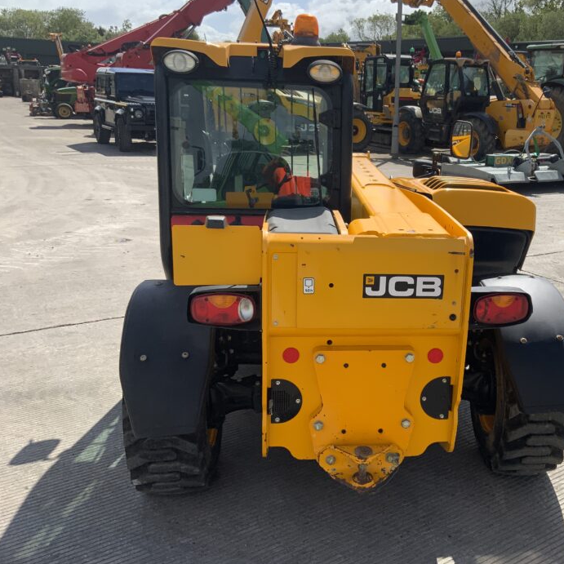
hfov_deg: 42.9
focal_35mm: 38
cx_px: 402
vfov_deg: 43.8
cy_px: 270
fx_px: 700
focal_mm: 3
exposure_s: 1/2058
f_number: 1.8
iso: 16
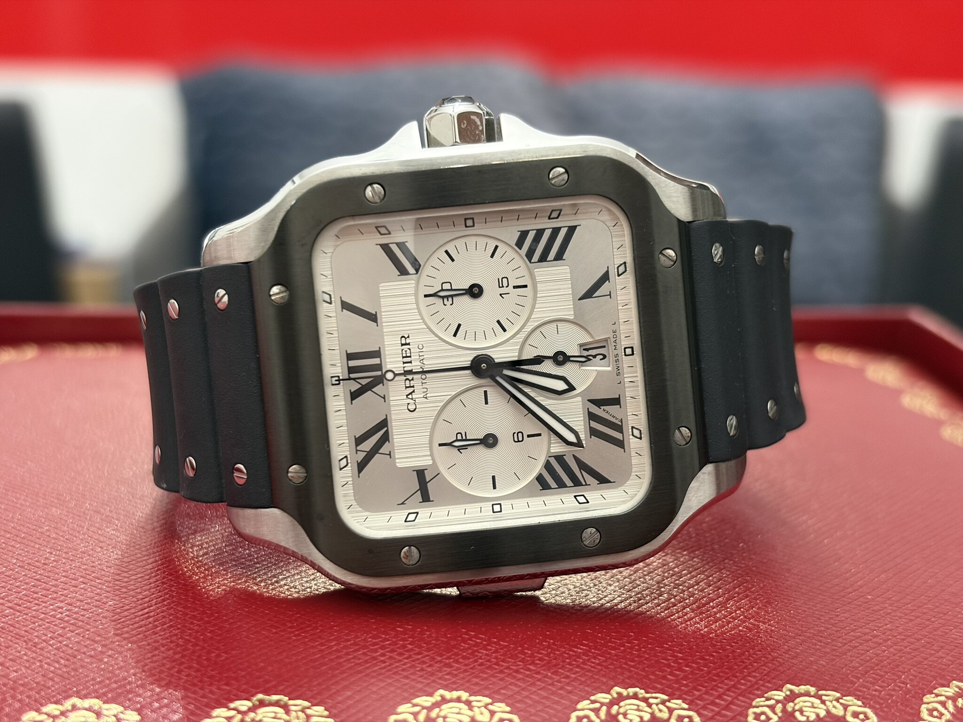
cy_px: 361
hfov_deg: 36.8
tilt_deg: -15.4
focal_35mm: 52
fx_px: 1447
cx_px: 482
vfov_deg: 28.0
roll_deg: -1.8
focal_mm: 5.96
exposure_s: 1/33
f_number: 1.6
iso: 160
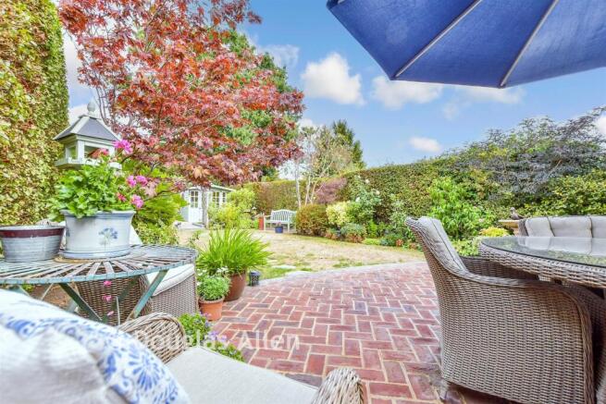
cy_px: 202
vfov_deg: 77.4
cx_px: 303
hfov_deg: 100.4
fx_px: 253
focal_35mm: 15
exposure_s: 1/250
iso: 400
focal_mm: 10
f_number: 7.1
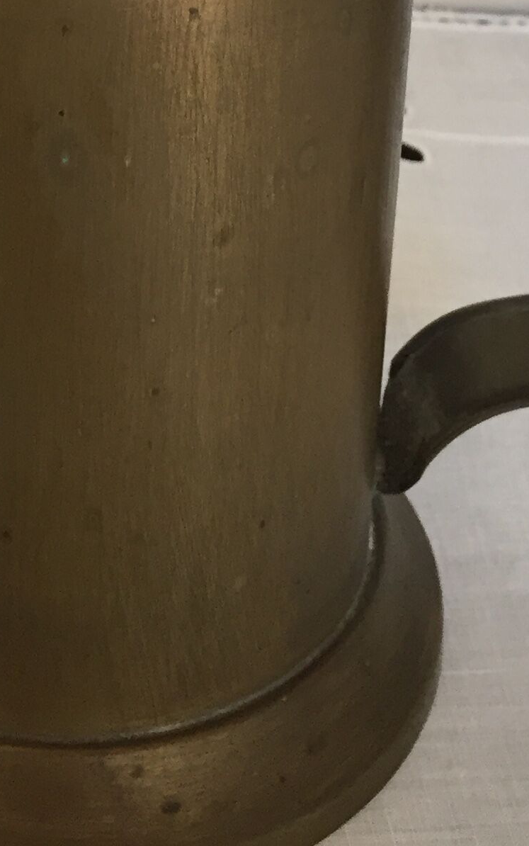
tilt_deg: -20.7
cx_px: 235
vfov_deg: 22.4
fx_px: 1936
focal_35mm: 84
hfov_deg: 15.6
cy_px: -208
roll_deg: -2.0
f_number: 2.2
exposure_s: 1/33
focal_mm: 4.15
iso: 64
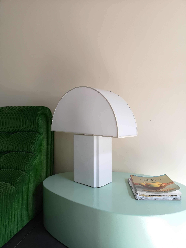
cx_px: 93
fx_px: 193
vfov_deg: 65.3
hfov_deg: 51.4
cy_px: 124
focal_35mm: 27
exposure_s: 1/100
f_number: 1.8
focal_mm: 3.95
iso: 64
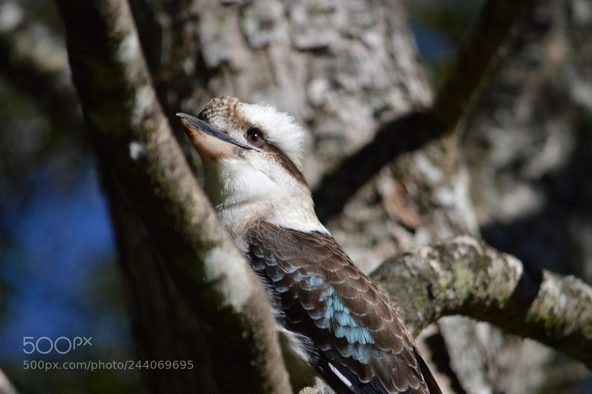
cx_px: 296
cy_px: 197
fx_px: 4929
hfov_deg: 6.9
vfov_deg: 4.6
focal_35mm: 300
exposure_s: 1/1600
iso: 400
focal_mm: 200
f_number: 5.6
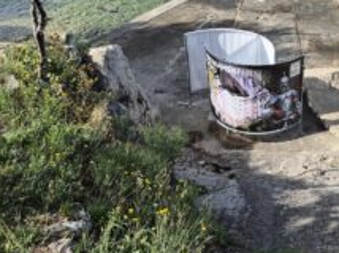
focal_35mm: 43
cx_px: 290
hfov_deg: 41.2
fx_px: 421
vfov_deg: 32.1
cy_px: 30
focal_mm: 5.4
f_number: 1.8
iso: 25
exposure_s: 1/1752
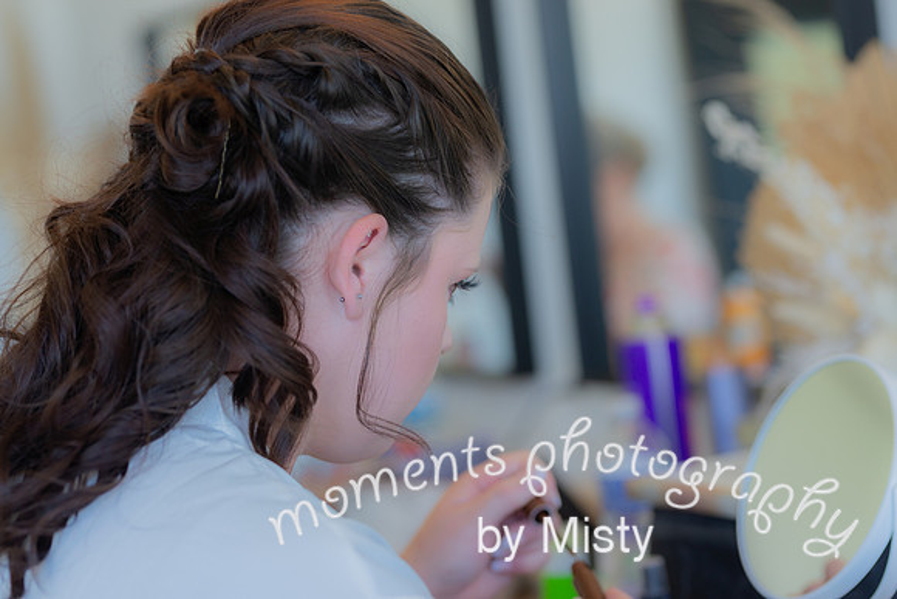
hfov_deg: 23.9
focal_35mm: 85
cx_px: 448
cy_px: 300
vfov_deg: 16.1
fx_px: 2118
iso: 320
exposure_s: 1/160
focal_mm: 85
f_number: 2.8
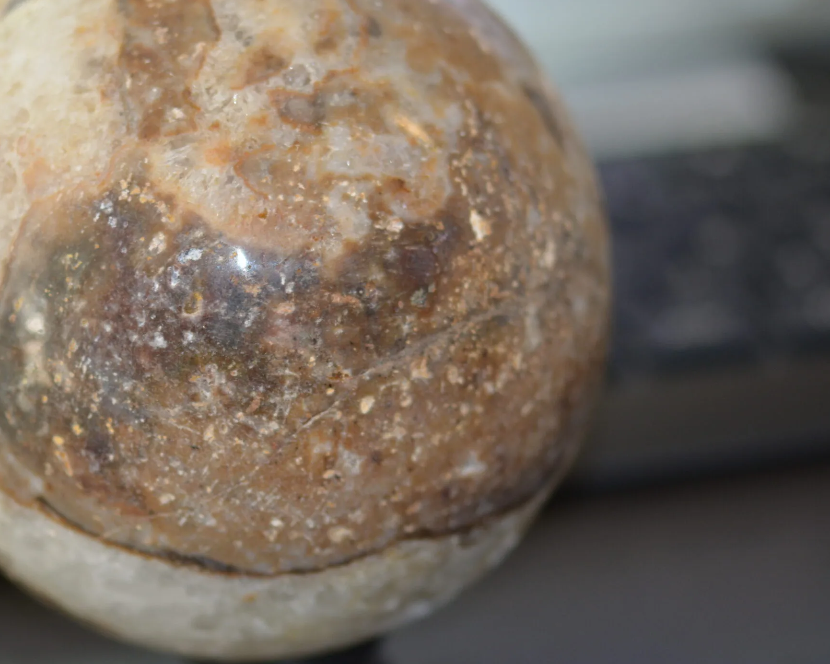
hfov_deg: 8.8
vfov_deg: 7.1
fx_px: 5372
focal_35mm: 219
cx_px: 309
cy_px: 323
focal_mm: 105
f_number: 3.3
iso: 400
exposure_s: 1/60
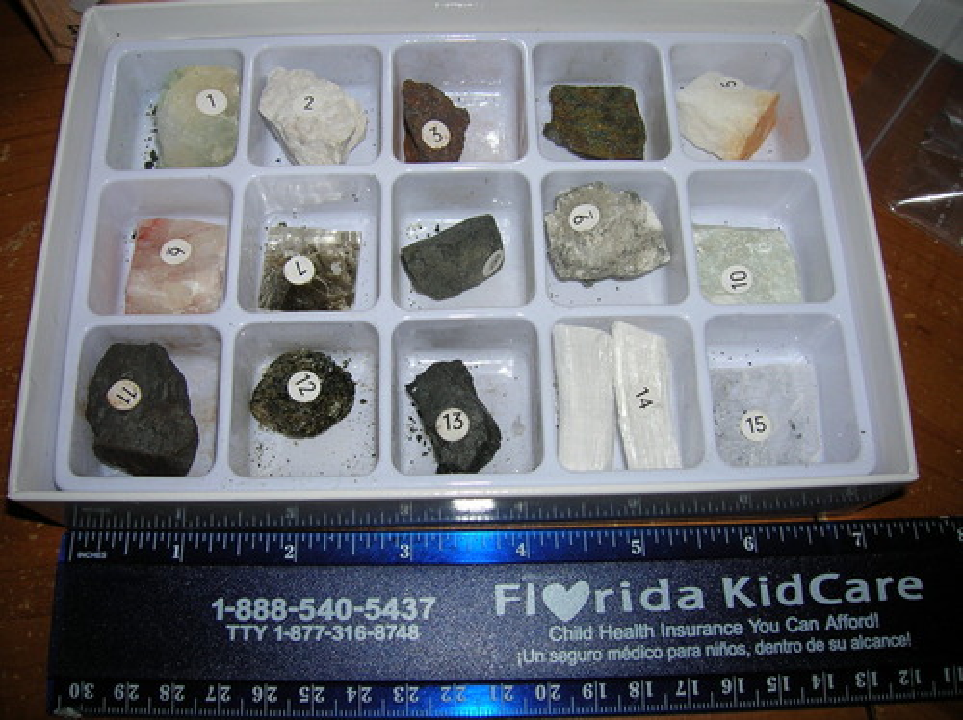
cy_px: 360
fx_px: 945
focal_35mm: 34
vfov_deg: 41.7
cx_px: 482
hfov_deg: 54.0
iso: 50
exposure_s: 1/60.1
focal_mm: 5.7
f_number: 2.9
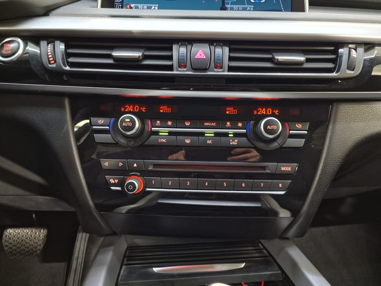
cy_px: 143
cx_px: 190
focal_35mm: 23
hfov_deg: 73.9
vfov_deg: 58.9
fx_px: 253
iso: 400
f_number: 1.8
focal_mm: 6.4
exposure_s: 1/11
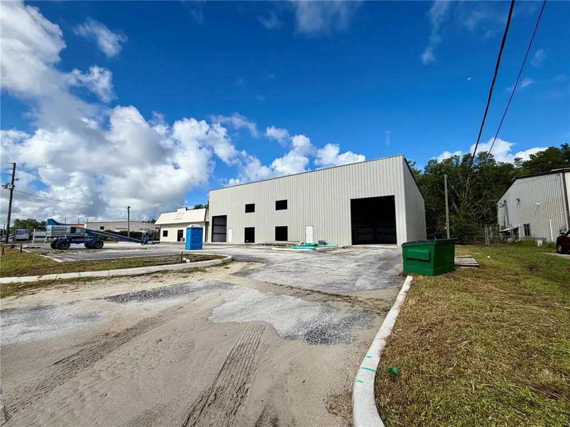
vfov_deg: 85.7
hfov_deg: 102.1
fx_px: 231
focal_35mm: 14
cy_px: 214
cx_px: 285
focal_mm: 2.22
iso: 20
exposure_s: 1/1087
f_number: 2.2
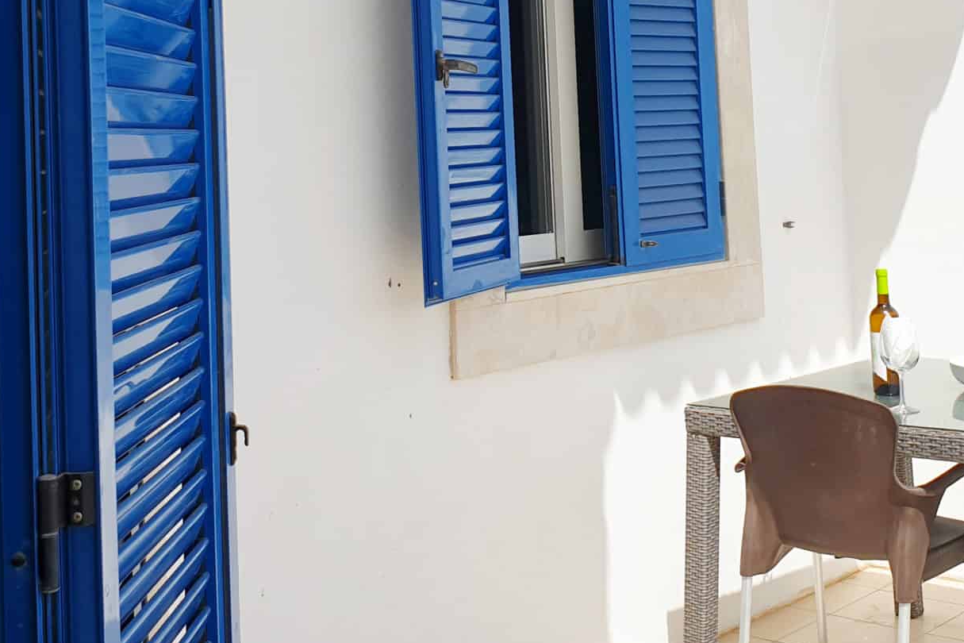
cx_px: 499
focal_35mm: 57
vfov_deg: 23.3
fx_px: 1526
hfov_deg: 35.0
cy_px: 95
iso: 50
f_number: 2.4
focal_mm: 4.3
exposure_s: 1/1669
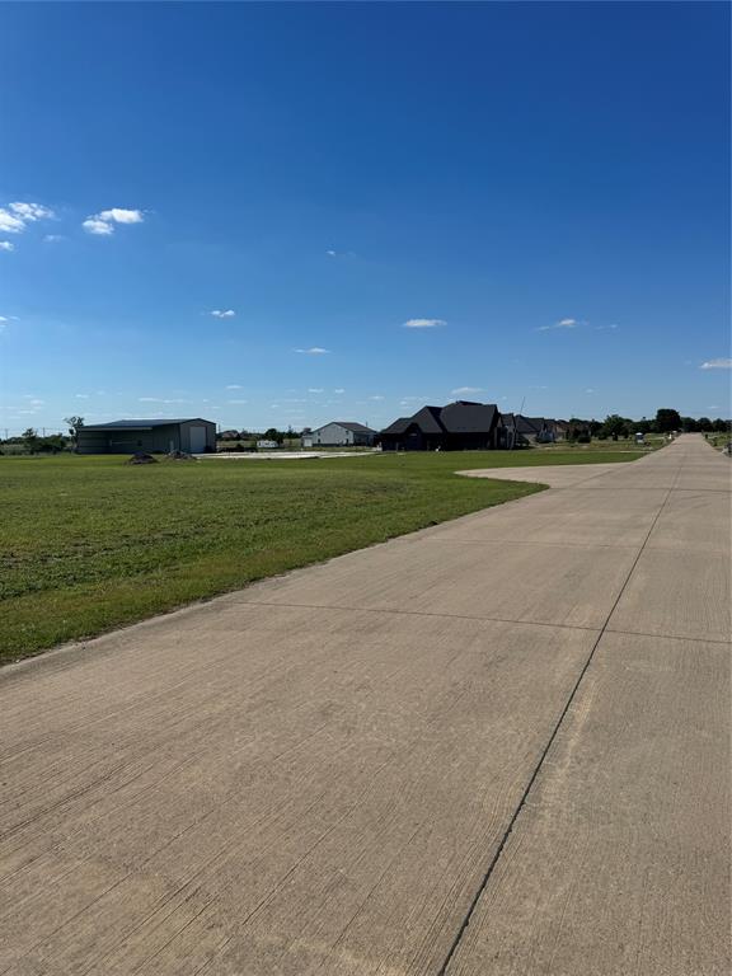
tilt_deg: -6.1
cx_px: 366
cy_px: 488
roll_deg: -0.1
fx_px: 677
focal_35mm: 24
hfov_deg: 56.8
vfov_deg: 71.6
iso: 80
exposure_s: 1/9009
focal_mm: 6.76
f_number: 1.78
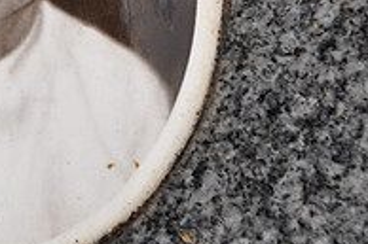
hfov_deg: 4.4
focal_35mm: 471
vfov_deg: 2.9
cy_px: -31
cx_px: -8
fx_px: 4816
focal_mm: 105
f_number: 6.3
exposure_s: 1/160
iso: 200
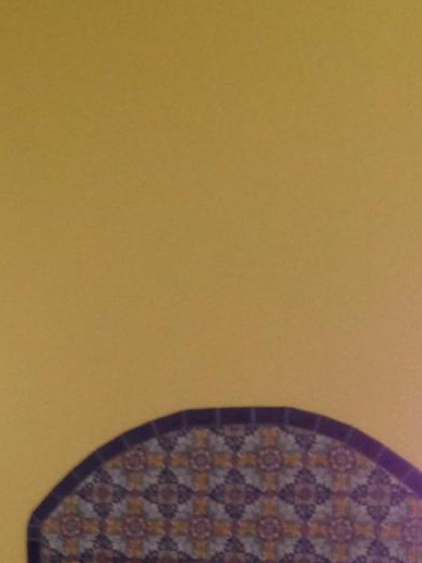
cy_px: 549
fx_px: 2081
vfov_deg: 15.2
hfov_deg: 10.9
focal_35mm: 128
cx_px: -301
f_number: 2.4
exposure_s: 1/20
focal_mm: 4.12
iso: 100
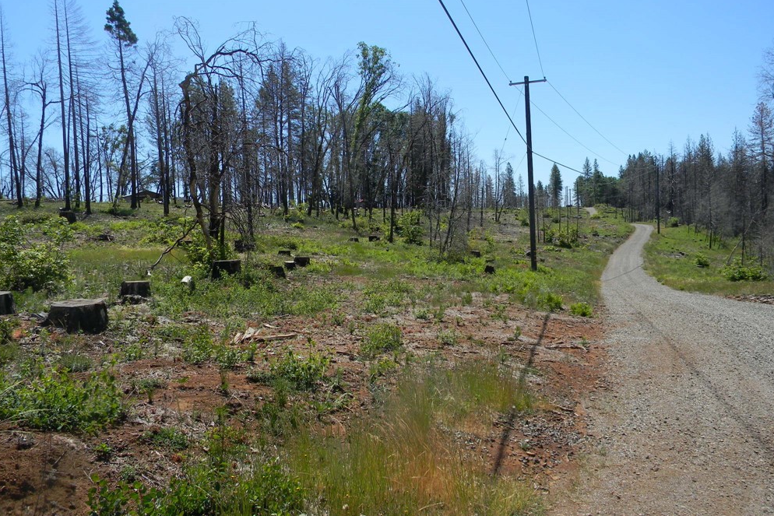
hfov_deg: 61.9
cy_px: 252
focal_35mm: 30
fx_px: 645
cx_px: 387
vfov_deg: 43.6
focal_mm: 5
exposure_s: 1/813
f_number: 3.5
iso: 80
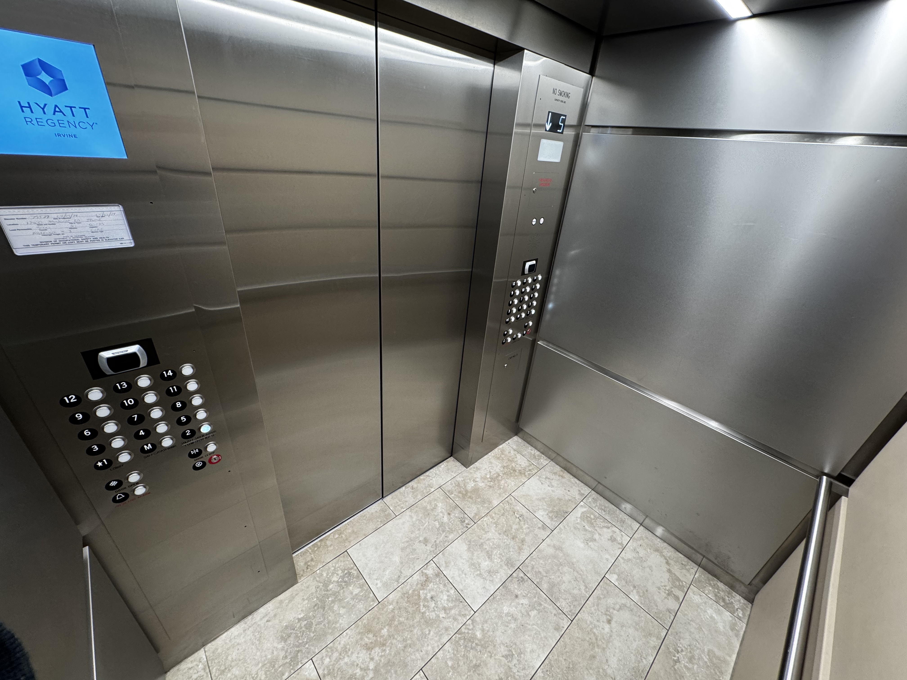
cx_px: 454
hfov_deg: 102.1
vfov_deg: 85.7
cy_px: 340
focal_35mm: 14
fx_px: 367
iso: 160
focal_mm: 2.22
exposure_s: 1/60
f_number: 2.2
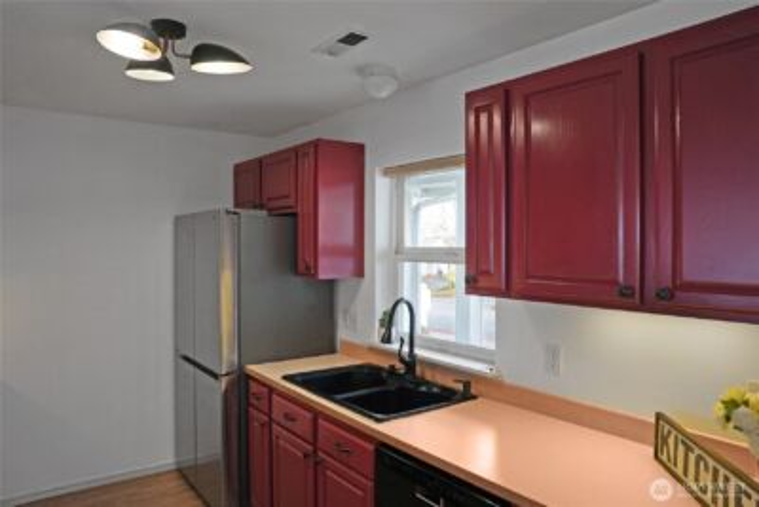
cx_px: 380
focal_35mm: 24
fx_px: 506
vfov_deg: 53.2
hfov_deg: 73.7
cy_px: 254
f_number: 8
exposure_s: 1/30
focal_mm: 24
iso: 640
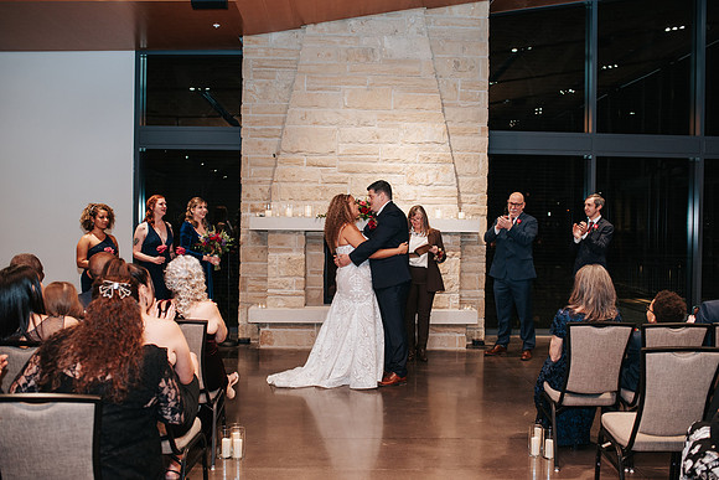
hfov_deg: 52.4
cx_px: 366
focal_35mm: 37
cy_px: 240
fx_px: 731
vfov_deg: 36.3
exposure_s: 1/200
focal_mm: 35
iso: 1000
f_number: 2.8
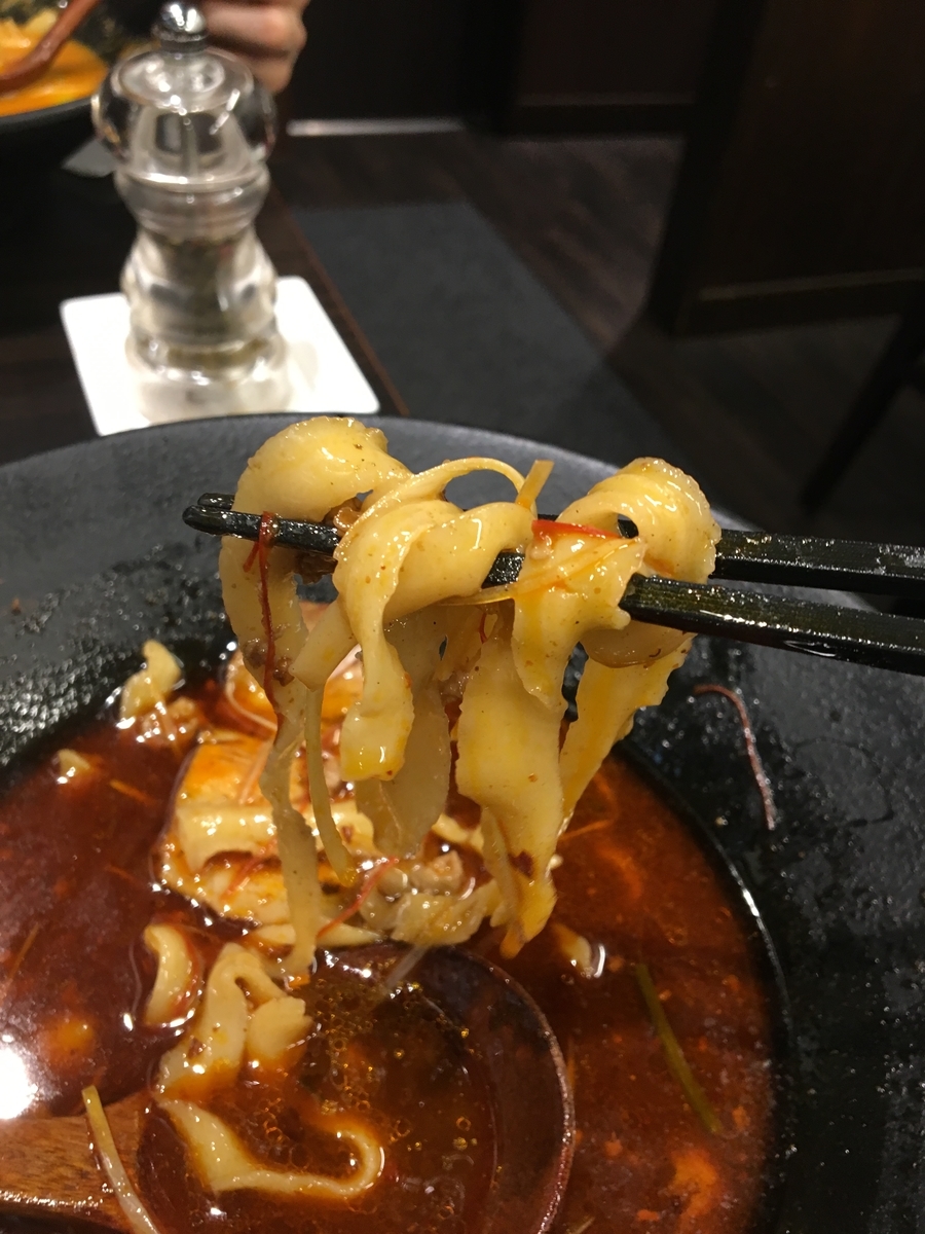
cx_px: 462
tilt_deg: -42.9
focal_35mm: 29
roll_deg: -9.4
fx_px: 1033
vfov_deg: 61.7
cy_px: 617
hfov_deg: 48.2
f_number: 2.2
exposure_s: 1/30
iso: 80
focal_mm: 4.15
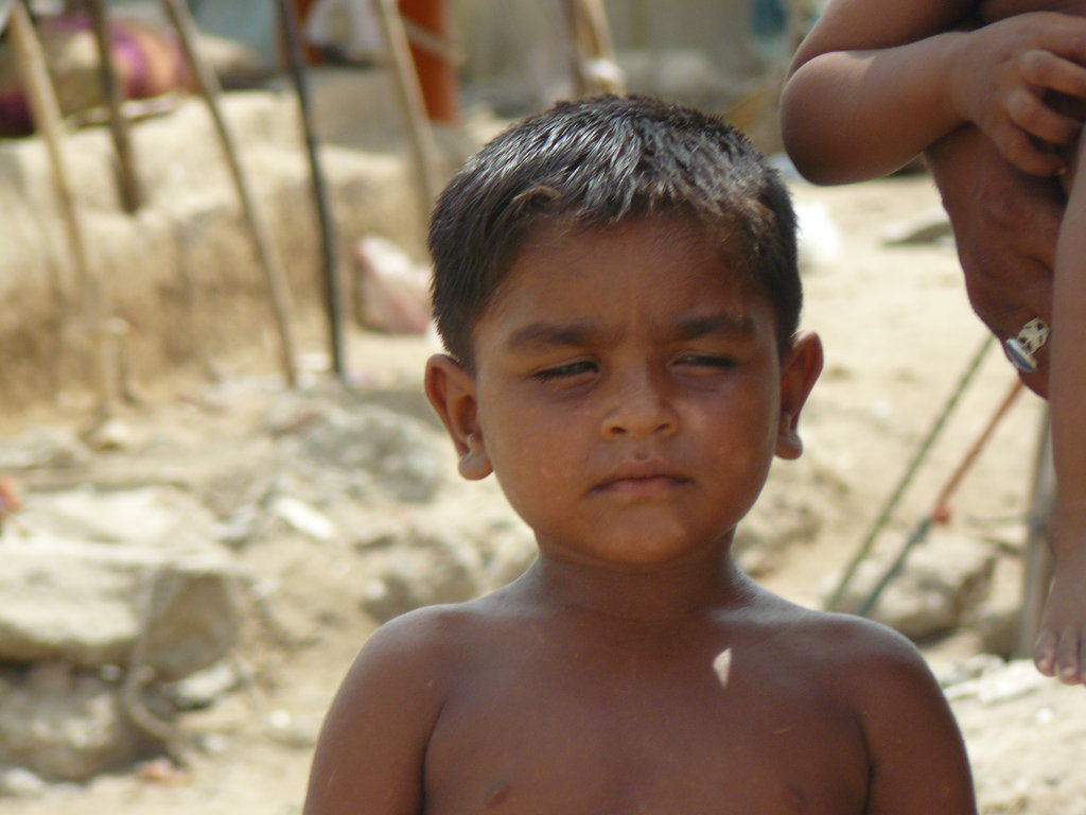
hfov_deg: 4.6
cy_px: 408
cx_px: 543
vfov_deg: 3.4
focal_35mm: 432
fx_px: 13553
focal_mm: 72
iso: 100
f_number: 5.6
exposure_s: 1/200
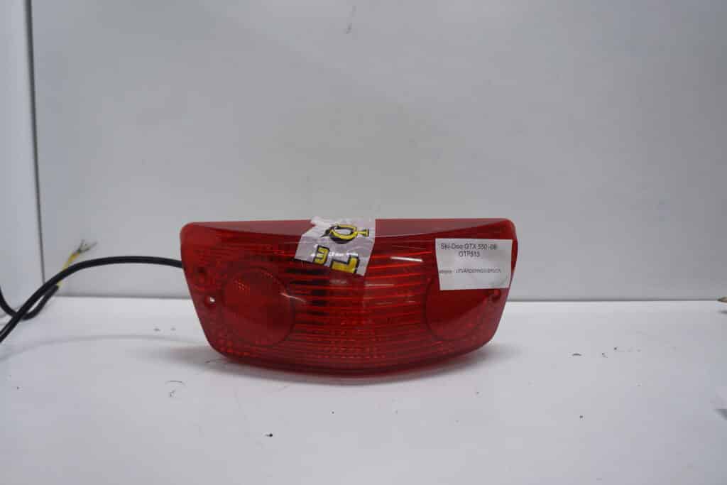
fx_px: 545
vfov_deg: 47.9
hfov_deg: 67.4
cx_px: 364
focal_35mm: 27
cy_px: 242
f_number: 5
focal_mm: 18
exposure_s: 1/60
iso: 160
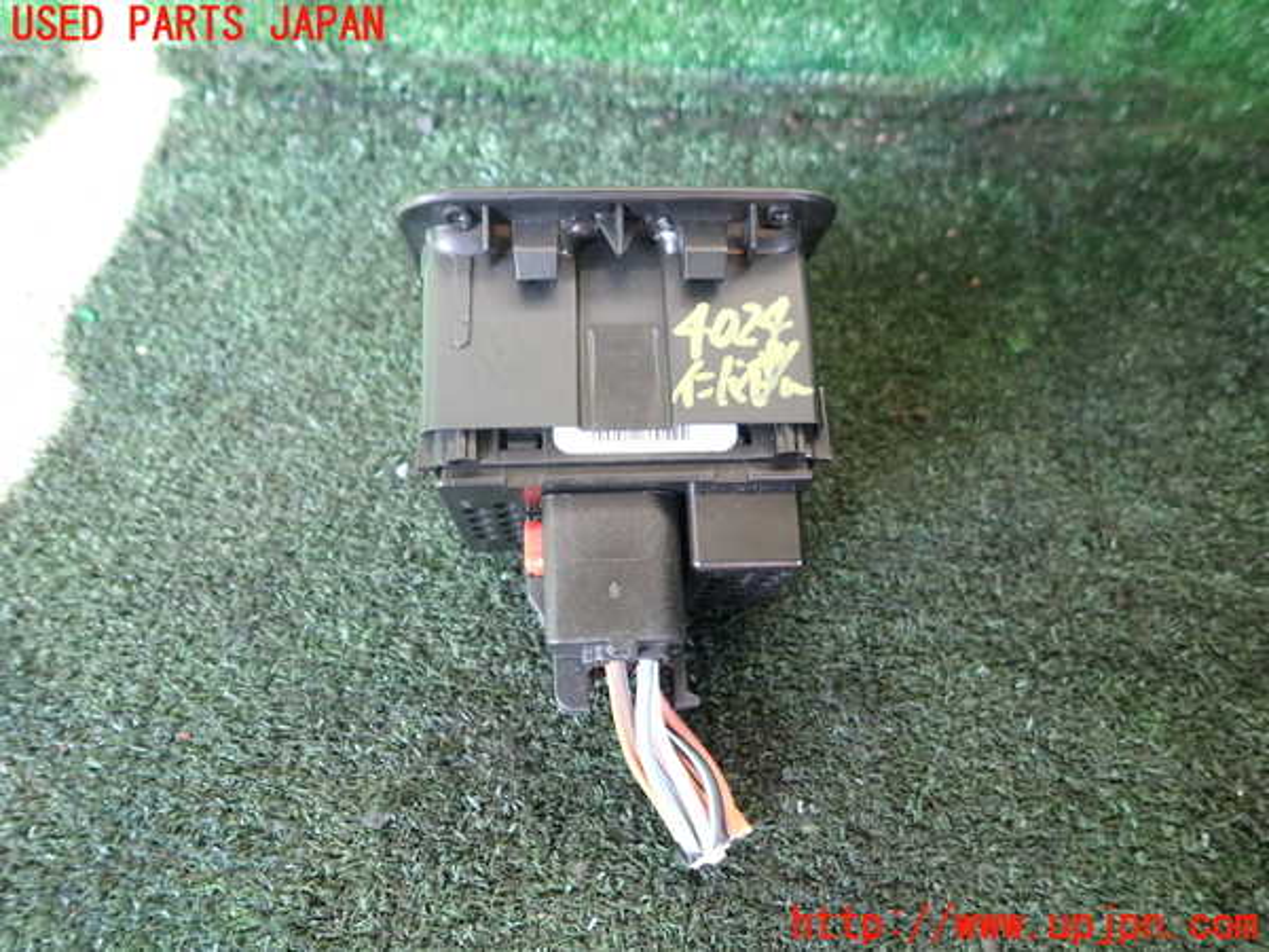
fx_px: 916
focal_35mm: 25
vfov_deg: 54.9
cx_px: 634
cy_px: 476
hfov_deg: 69.4
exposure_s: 1/50
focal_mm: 4.5
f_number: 2
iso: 200
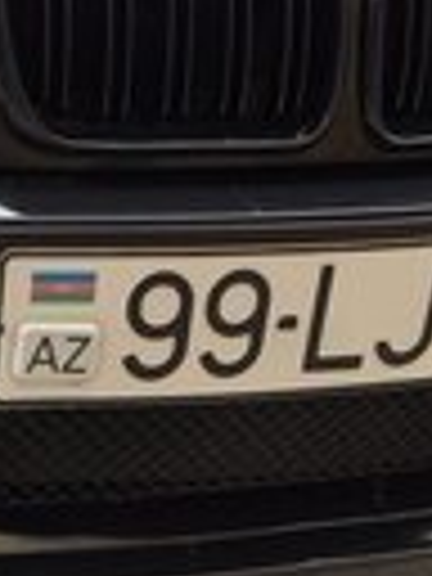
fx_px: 1864
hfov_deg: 13.1
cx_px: 18
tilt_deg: -34.2
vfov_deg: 16.9
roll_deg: -7.7
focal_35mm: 112
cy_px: 662
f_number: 2.2
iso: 32
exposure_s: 1/110
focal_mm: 4.15
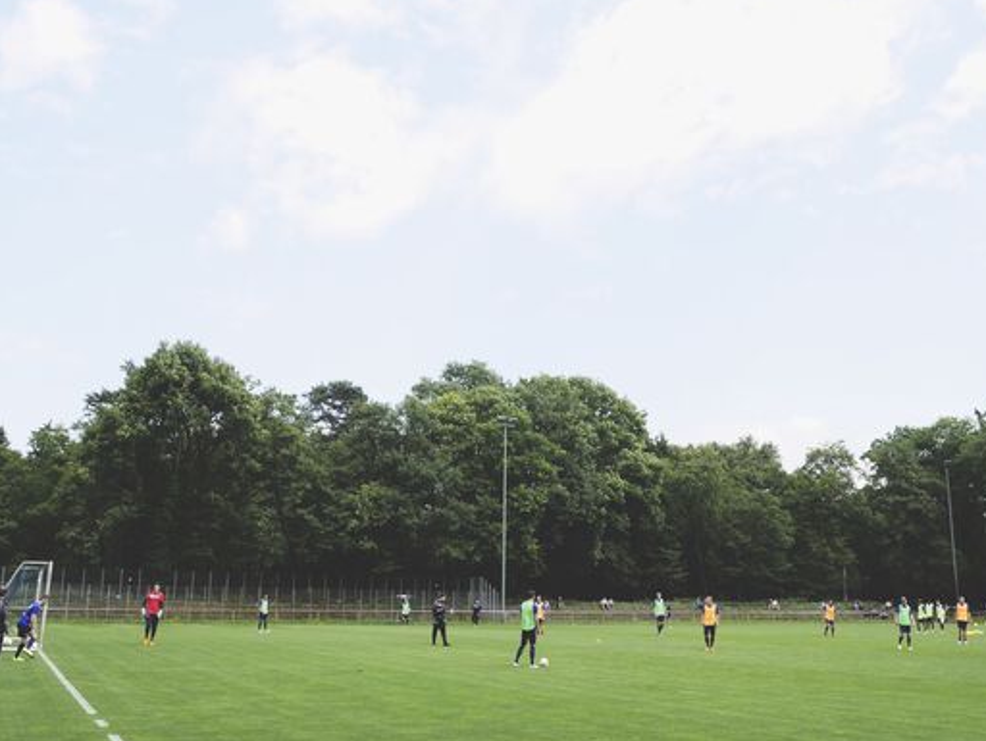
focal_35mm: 35
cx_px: 520
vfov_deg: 40.7
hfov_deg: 52.6
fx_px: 998
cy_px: 349
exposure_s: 1/320
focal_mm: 14
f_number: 7.1
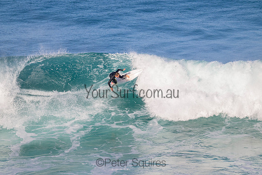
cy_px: 88
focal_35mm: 380
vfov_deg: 3.6
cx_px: 131
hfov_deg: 5.4
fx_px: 2766
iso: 1100
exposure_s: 1/2000
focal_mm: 380
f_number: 11
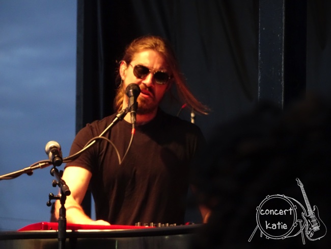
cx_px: 166
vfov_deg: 5.1
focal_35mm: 290
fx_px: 2774
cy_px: 124
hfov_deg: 6.8
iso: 800
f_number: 6.3
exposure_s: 1/100
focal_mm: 49.49
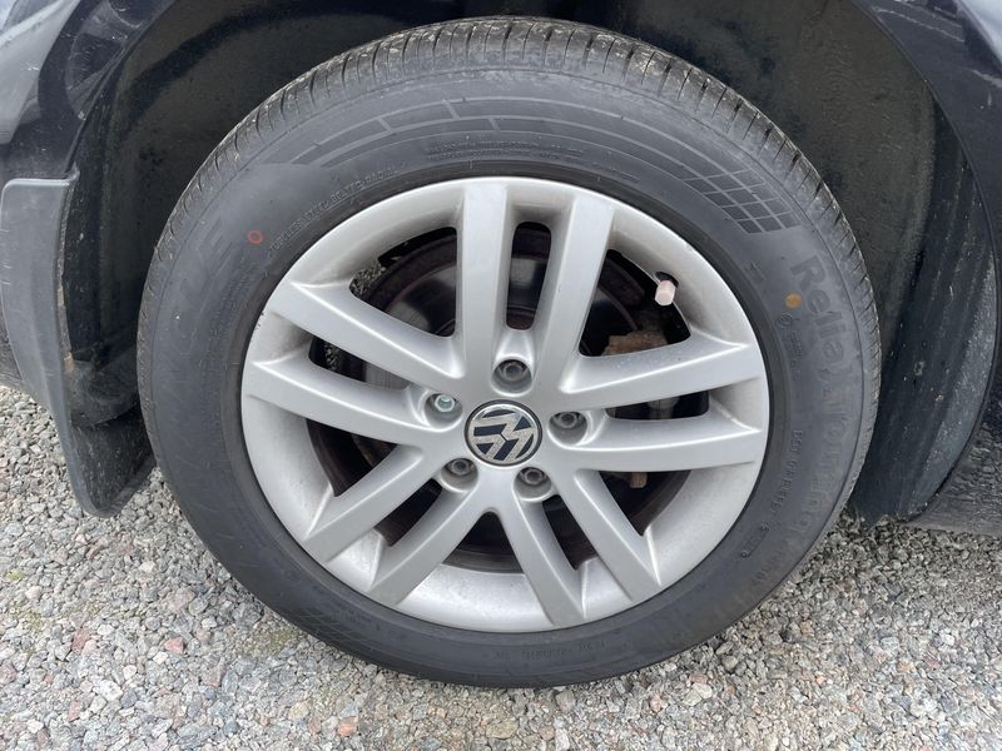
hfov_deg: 67.3
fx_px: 753
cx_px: 501
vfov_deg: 53.1
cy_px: 376
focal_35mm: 26
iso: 32
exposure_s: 1/807
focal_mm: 4.2
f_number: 1.6
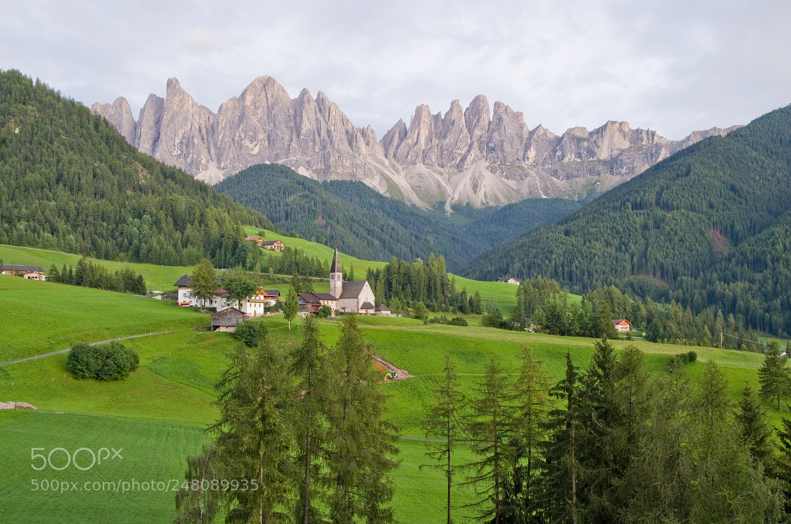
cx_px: 396
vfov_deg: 34.0
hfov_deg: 49.7
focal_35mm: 39
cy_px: 262
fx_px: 855
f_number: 11
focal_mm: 26.25
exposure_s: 3
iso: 200
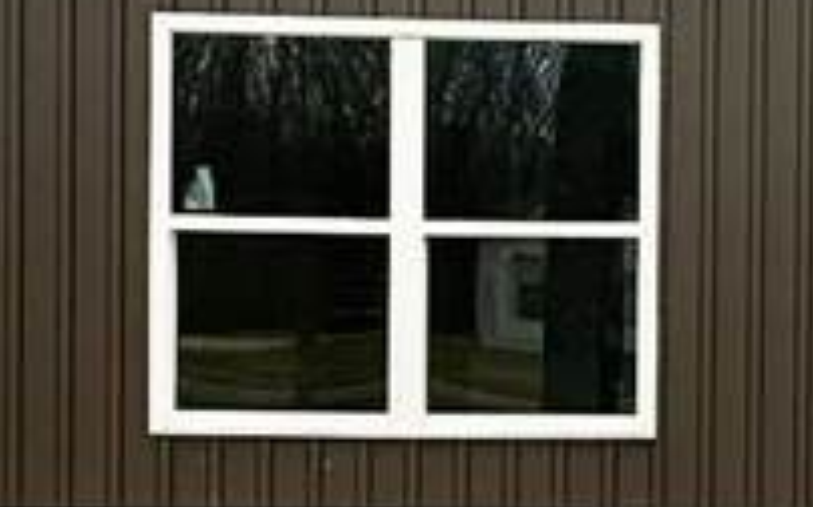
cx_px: 1075
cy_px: 330
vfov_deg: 13.9
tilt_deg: +0.1
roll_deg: -0.3
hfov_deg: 20.1
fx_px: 2082
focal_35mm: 94
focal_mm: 2.22
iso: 50
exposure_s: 1/296
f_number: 2.2
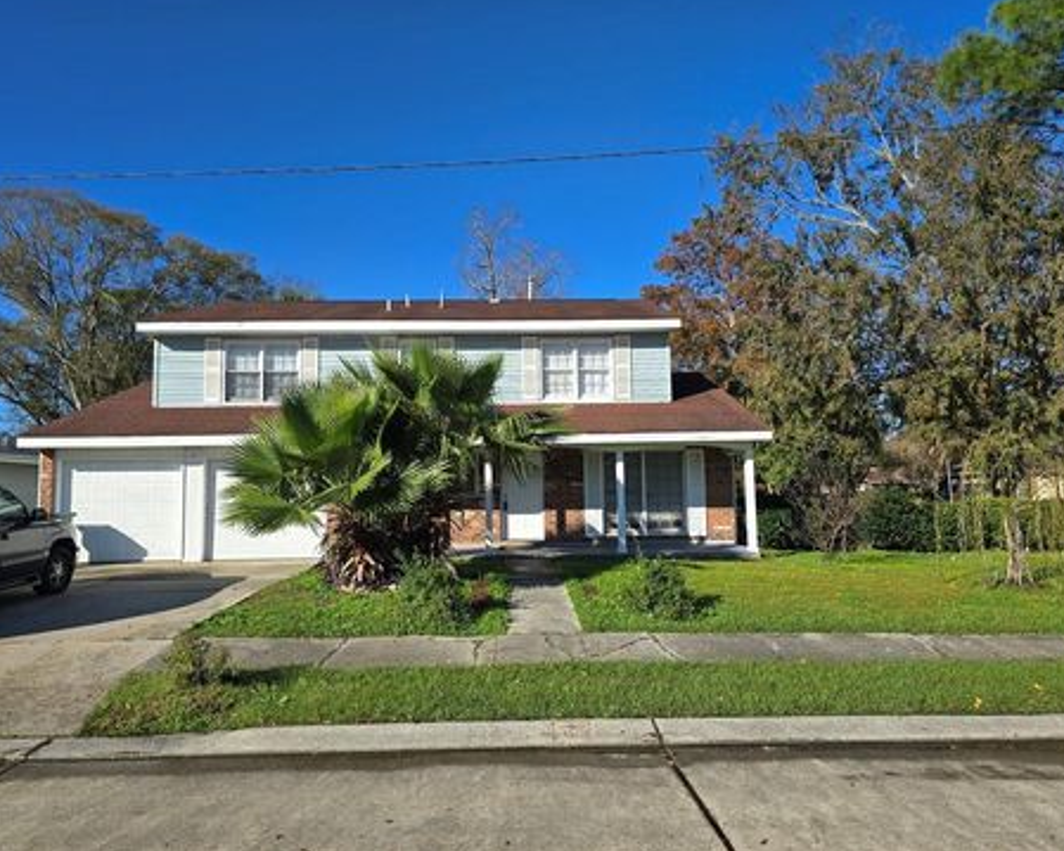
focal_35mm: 25
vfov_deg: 56.8
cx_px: 550
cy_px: 416
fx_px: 787
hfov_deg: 68.1
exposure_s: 1/900
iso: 12
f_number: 1.7
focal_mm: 6.3
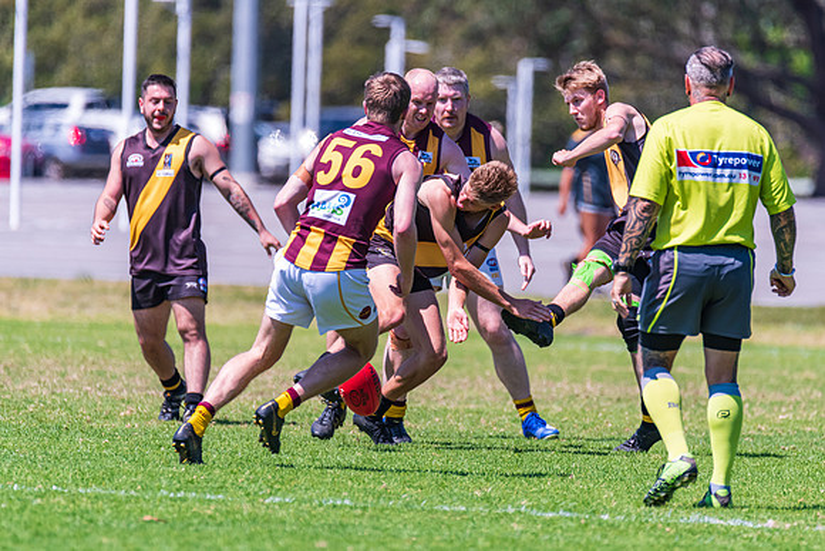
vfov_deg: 2.0
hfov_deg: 2.9
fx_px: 16133
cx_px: 438
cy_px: 295
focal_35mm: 704
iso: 800
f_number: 6.3
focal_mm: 600
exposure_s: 1/2000
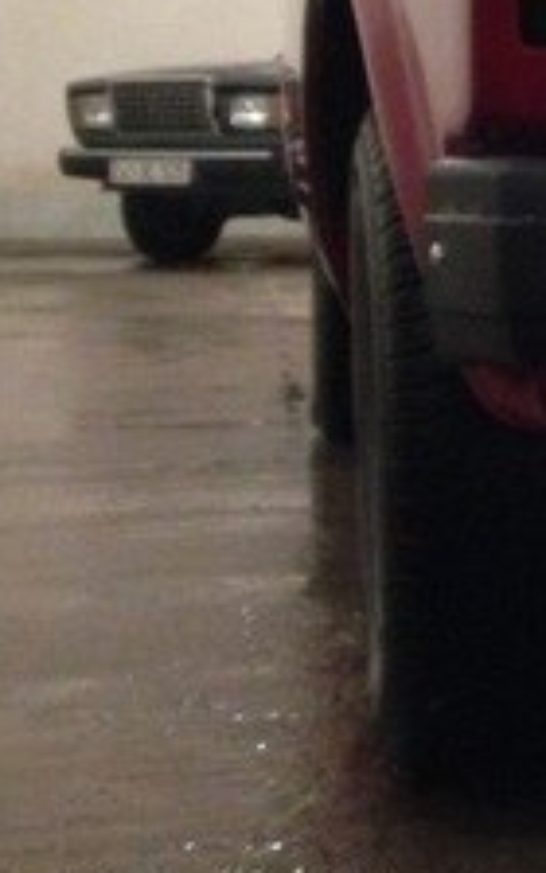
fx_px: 2452
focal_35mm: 103
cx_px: 1154
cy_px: 205
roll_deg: -1.1
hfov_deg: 11.3
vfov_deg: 20.0
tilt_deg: -1.1
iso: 500
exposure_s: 1/15
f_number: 2.4
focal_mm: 4.12
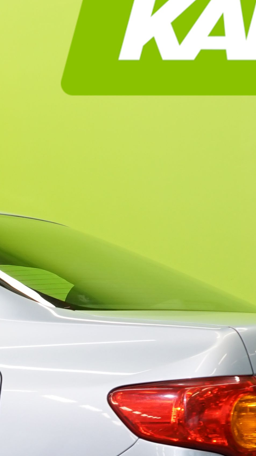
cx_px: -140
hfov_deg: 9.9
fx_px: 1436
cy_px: 444
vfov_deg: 17.6
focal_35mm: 119
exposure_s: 1/30
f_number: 5.6
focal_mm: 32
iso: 500
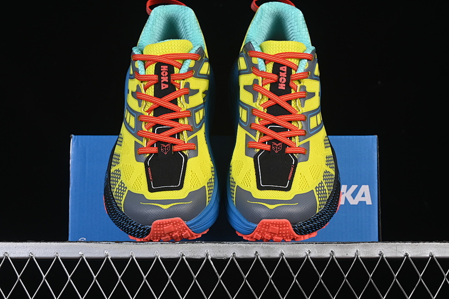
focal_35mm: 75
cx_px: 224
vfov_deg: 18.2
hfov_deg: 27.0
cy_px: 150
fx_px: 935
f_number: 8
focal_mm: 50
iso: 160
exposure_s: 1/80
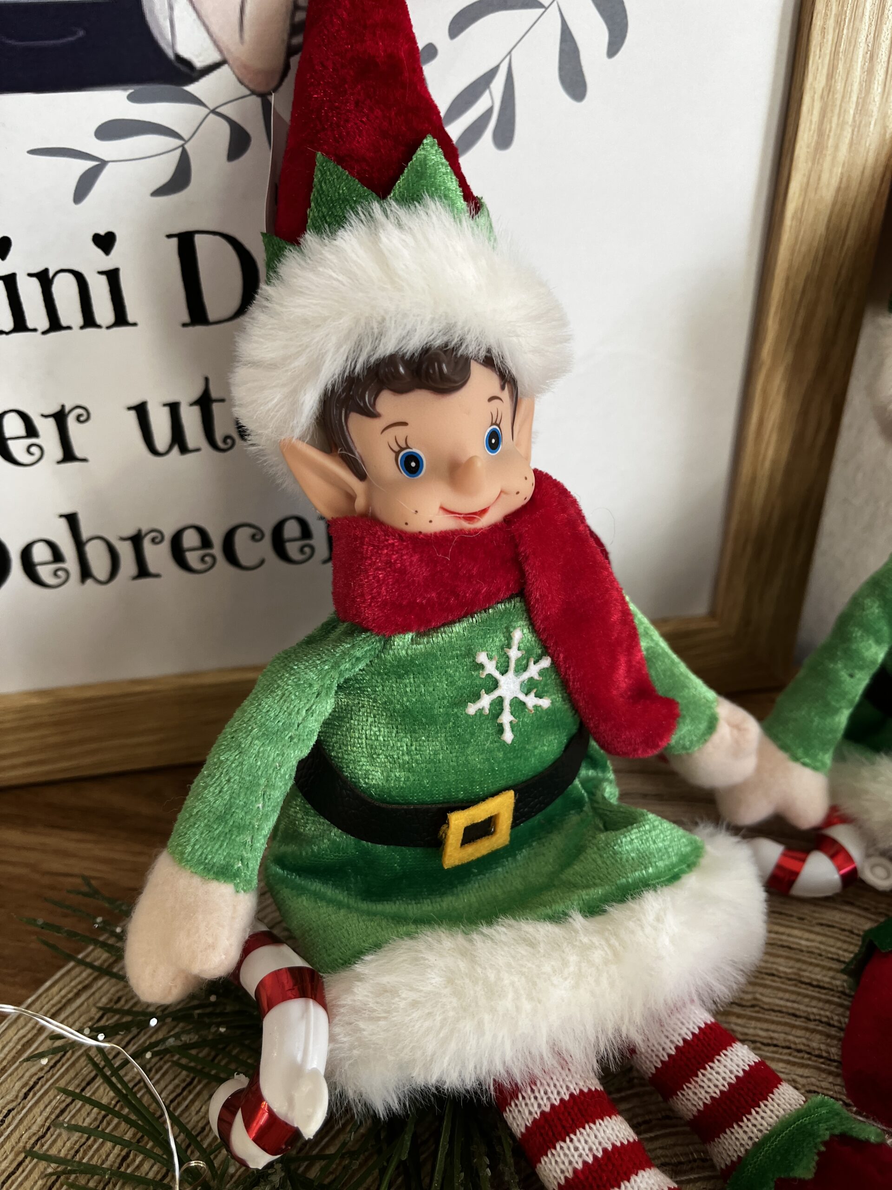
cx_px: 446
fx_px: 893
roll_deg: +0.7
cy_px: 595
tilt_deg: -33.4
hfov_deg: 53.1
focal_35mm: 26
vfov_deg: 67.3
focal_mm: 5.1
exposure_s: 1/121
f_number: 1.6
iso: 100
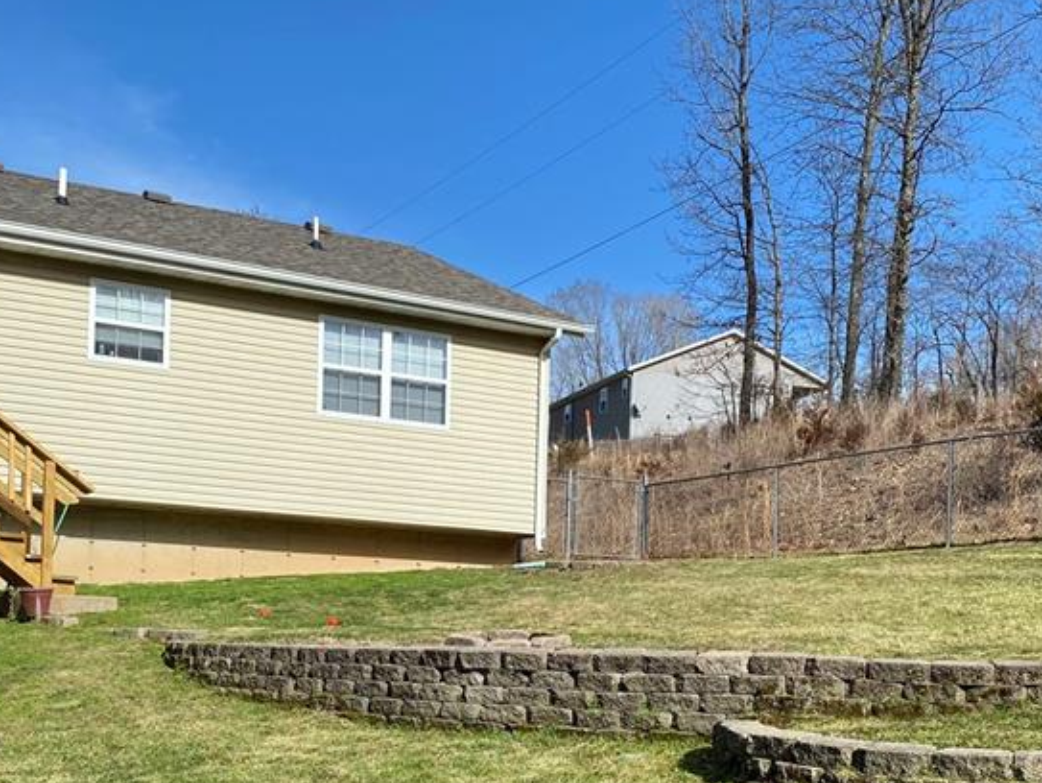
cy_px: 624
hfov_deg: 38.9
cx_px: 495
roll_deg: -1.8
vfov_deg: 29.1
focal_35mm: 49
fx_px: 1476
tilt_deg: +0.3
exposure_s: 1/2625
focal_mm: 4.25
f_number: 1.8
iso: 32
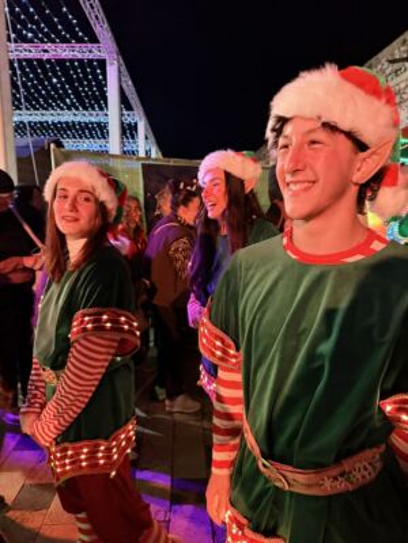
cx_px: 204
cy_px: 272
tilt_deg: -9.4
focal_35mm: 24
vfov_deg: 71.6
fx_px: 377
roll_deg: +1.3
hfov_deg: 56.8
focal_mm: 6.76
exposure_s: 1/60
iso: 640
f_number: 1.78
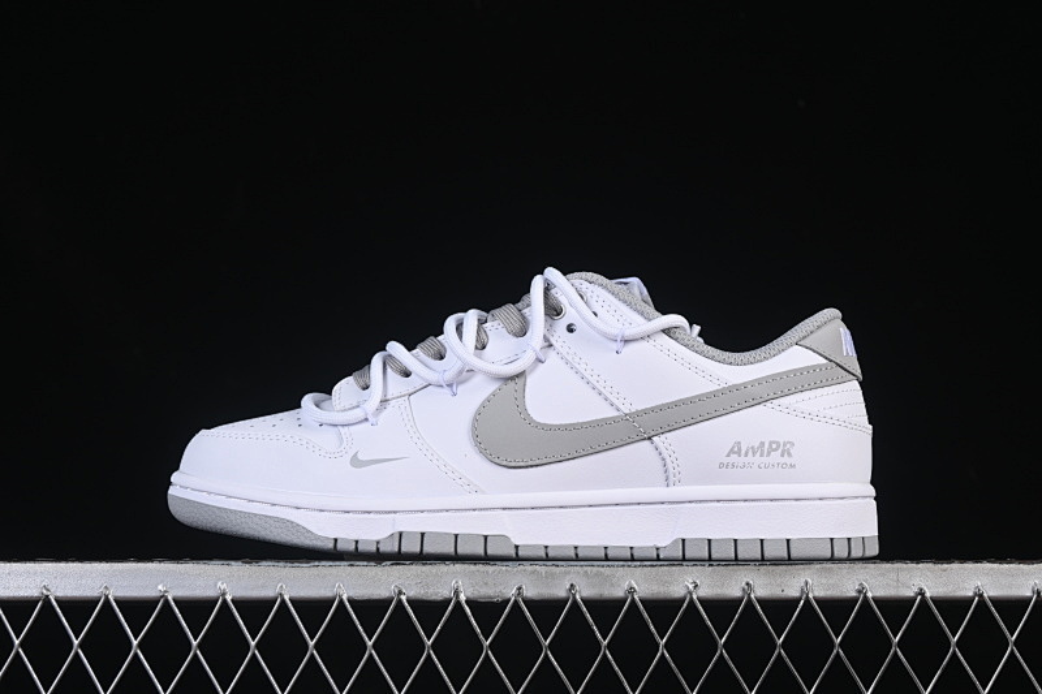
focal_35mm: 75
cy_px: 347
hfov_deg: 27.0
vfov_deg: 18.2
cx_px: 521
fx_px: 2170
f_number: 8
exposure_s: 1/100
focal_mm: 50
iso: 160
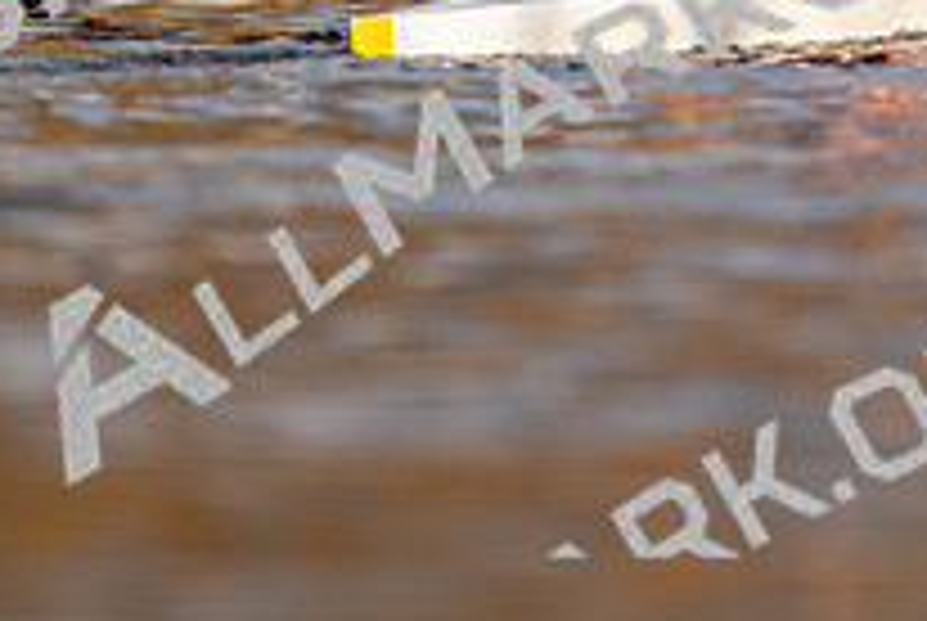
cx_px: 963
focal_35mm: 1687
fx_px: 43502
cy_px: -214
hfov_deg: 1.2
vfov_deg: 0.8
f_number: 4
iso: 360
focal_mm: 600
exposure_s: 1/2500
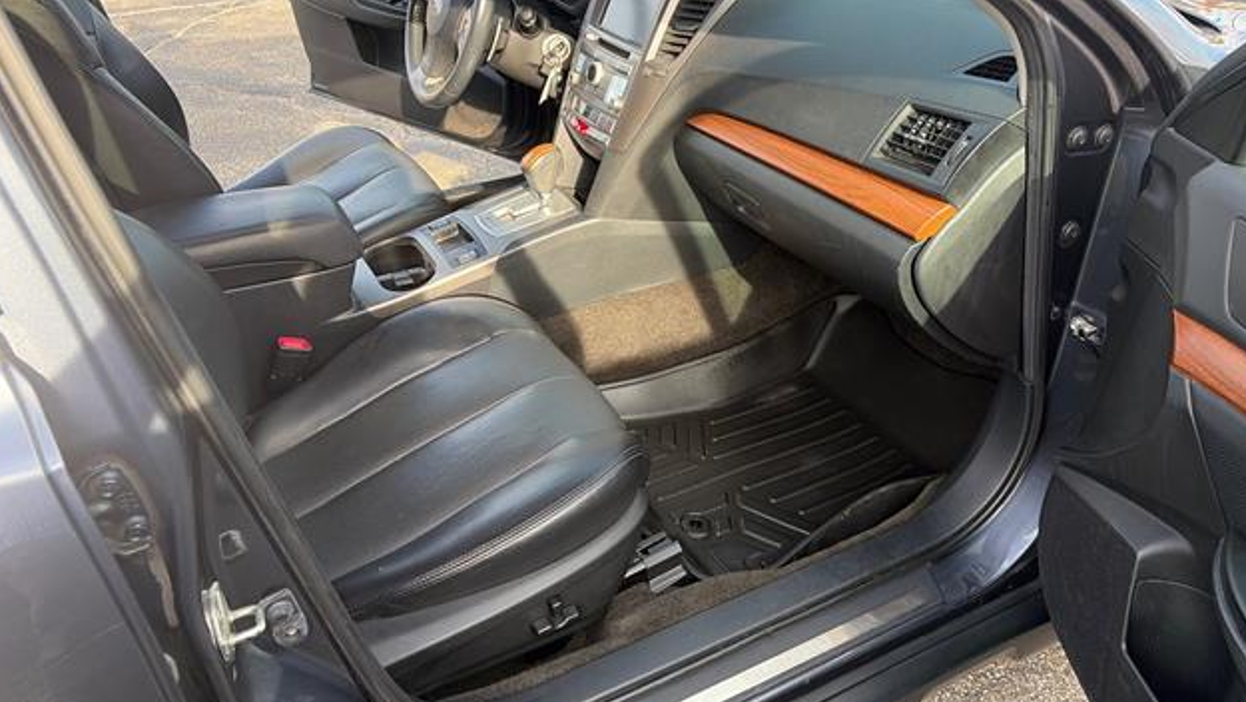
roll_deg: +4.0
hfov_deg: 66.0
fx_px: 958
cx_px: 618
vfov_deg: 40.1
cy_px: 285
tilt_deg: -30.1
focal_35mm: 29
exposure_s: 1/196
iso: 50
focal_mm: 5.96
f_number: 1.6
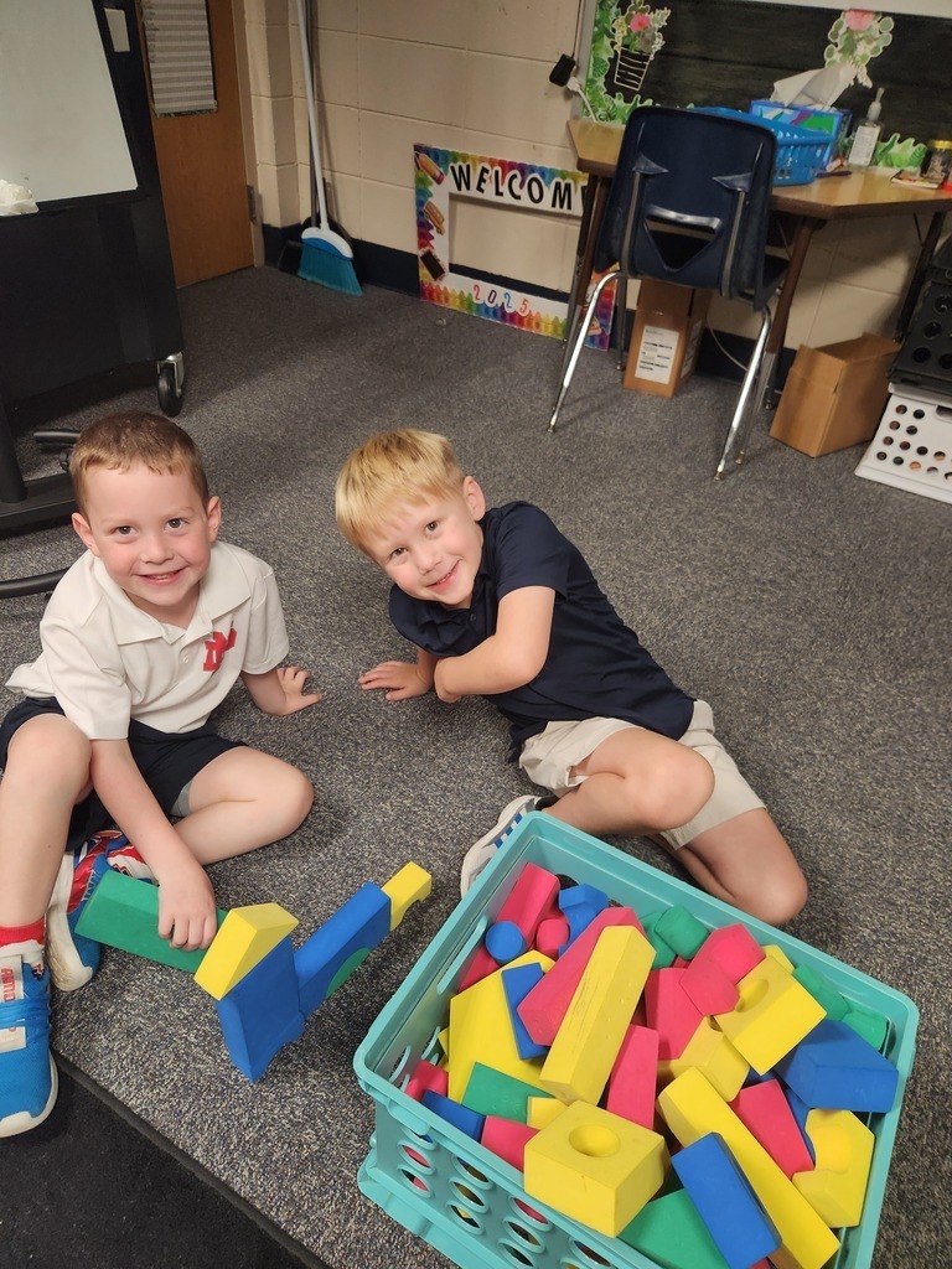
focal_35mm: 23
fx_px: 843
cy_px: 634
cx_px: 476
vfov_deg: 73.9
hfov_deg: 58.9
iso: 250
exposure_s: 1/120
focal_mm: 5.4
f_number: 1.8
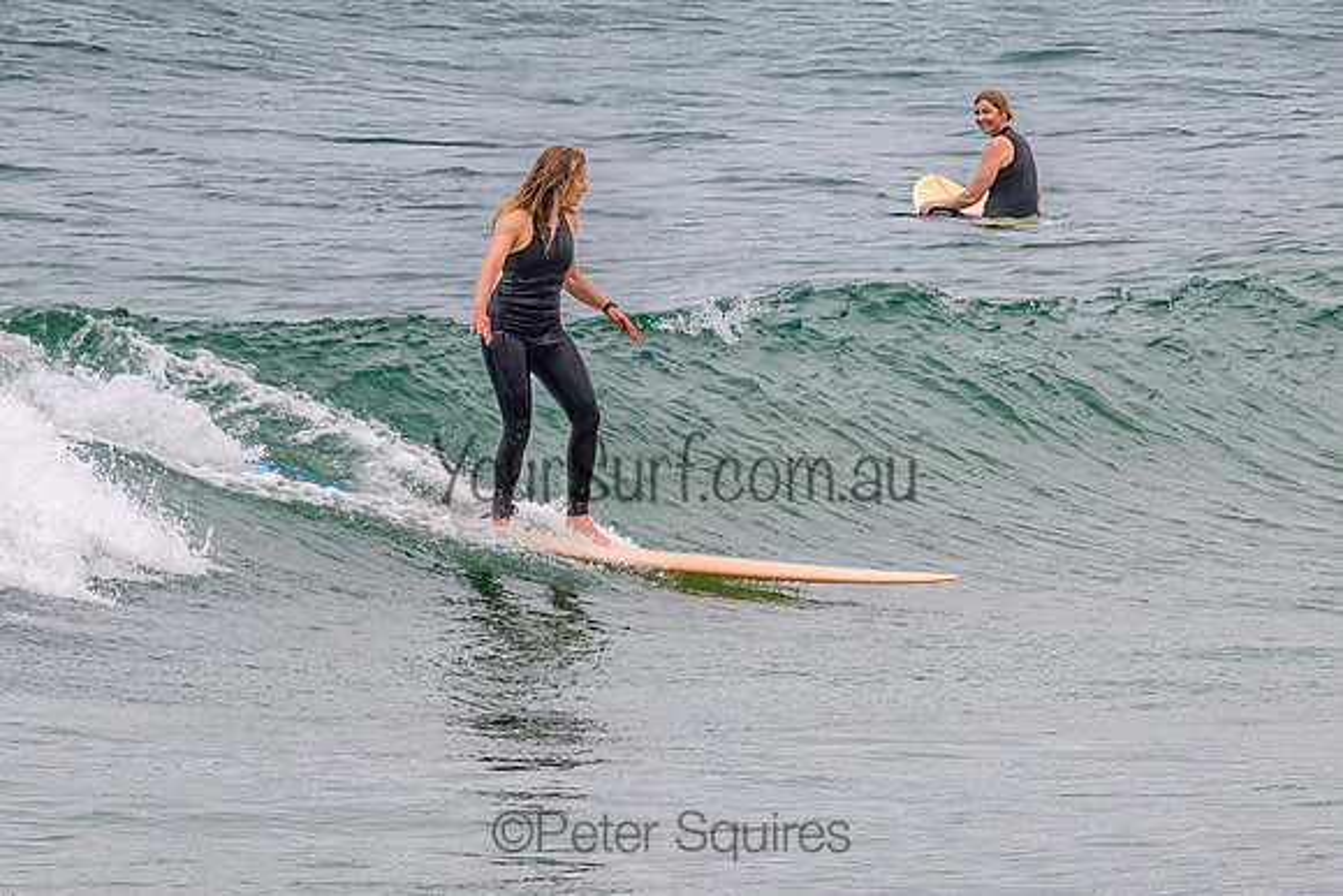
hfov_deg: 1.9
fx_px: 40682
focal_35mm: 1090
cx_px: 697
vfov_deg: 1.3
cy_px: 287
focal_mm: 800
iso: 800
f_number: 11
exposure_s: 1/2000
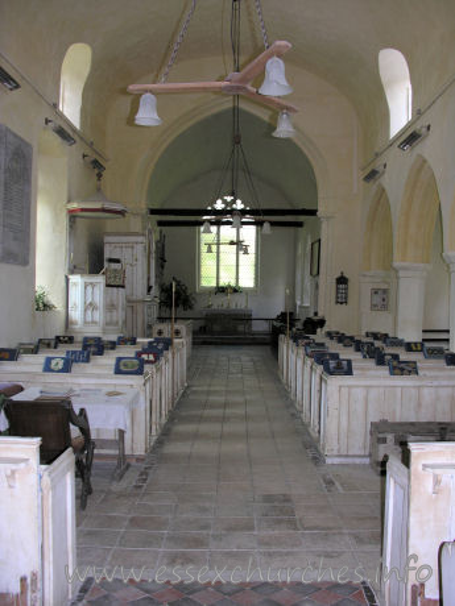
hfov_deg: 40.7
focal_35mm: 35
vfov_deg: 52.6
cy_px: 303
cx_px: 228
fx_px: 613
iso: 71
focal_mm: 8.9
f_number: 2.8
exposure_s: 1/60.1
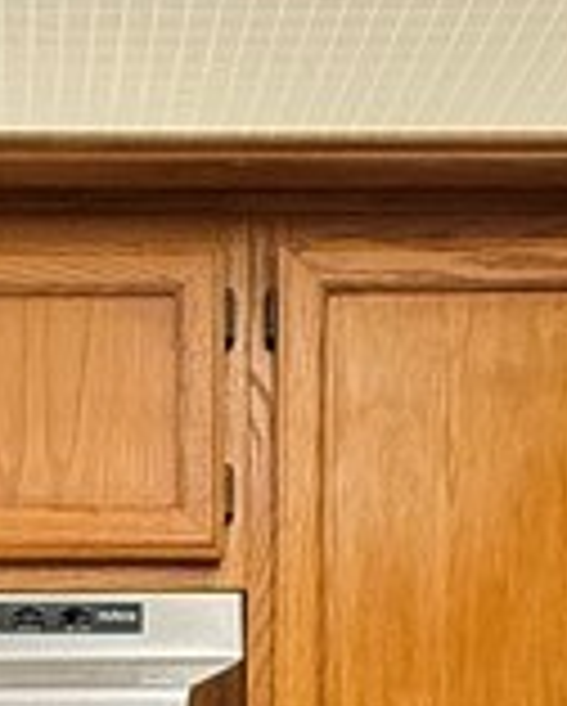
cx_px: 22
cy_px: 1237
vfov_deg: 17.7
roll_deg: +0.3
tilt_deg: -5.0
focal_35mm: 89
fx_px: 1863
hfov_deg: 17.0
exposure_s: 1/120
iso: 250
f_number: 2.2
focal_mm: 2.22
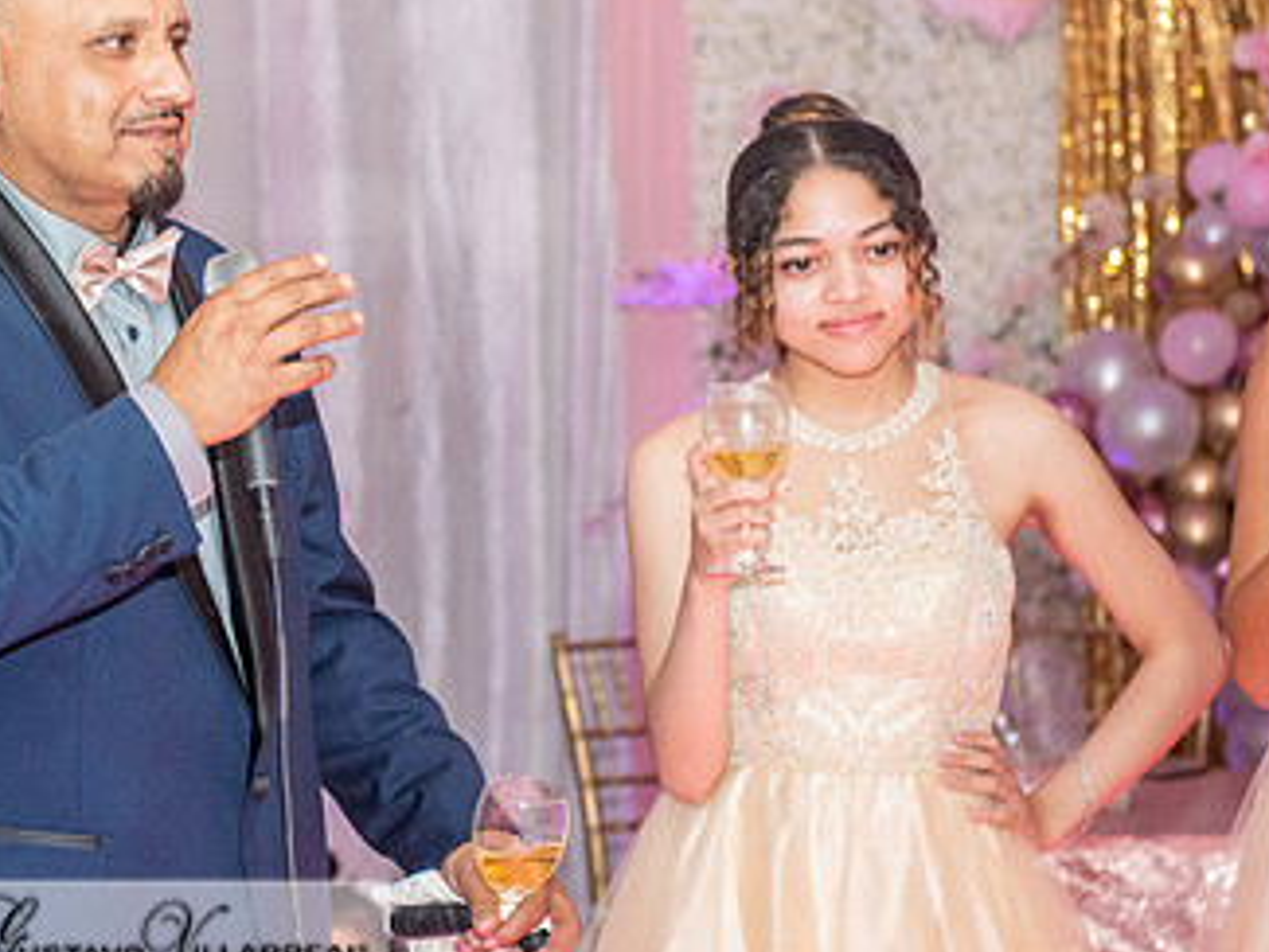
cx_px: 152
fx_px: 4401
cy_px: 341
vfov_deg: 12.3
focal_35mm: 120
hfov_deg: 16.2
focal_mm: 70
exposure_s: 1/160
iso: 1250
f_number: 4
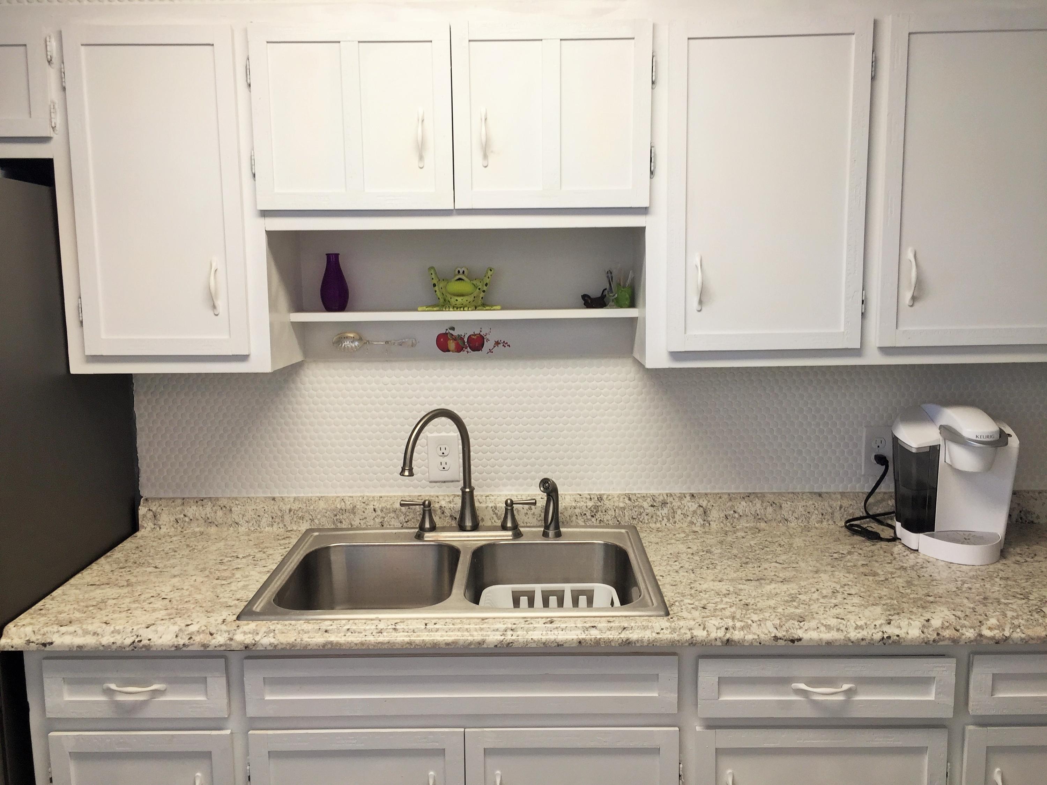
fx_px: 877
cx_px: 524
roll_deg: +0.0
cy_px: 392
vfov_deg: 48.2
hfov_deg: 61.7
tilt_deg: -7.2
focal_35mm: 29
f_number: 2.2
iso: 32
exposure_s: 1/60
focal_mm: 4.15
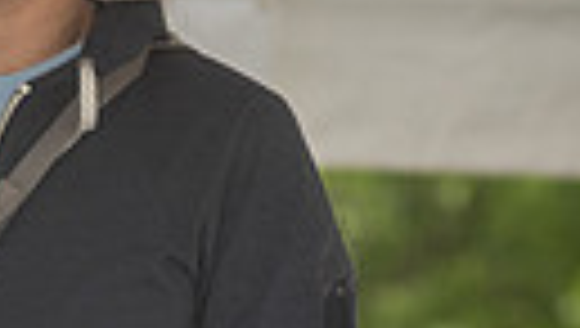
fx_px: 6669
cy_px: 606
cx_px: -456
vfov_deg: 2.8
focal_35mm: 433
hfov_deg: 4.9
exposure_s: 1/250
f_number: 3.5
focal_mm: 80
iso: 400
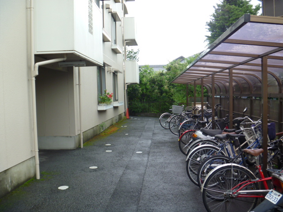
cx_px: 142
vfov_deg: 40.7
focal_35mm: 35
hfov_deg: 52.6
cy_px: 106
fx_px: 286
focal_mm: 6.3
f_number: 3.5
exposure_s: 1/60
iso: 80
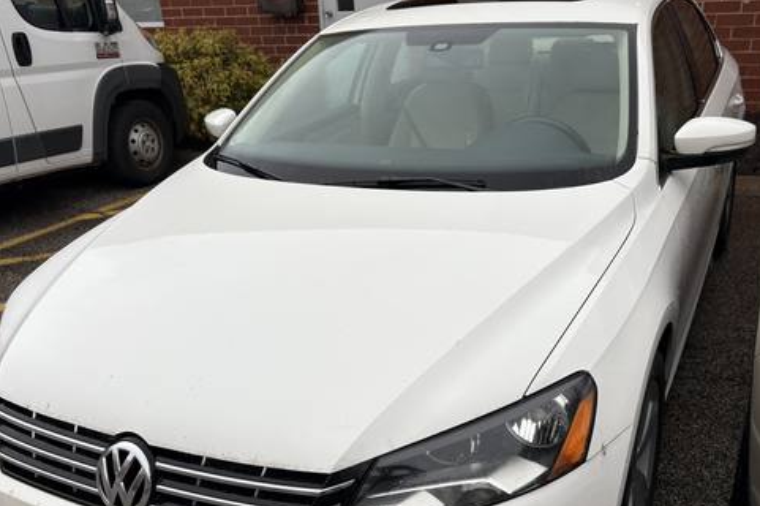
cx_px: 401
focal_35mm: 36
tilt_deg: -24.9
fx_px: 759
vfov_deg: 36.6
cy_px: 324
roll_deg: +3.1
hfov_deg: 53.1
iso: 50
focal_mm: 5.96
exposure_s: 1/647
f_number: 1.6
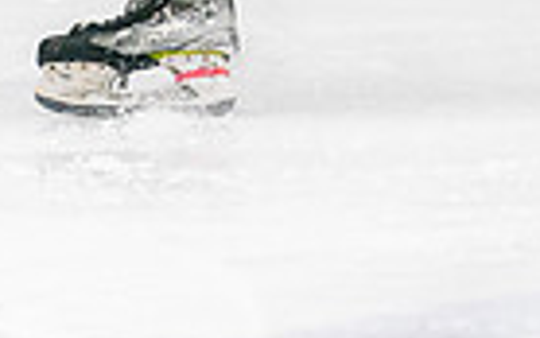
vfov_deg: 1.2
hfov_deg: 1.9
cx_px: 323
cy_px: -379
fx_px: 16622
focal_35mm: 1129
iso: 3200
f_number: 2.8
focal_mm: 200
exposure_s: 1/1250
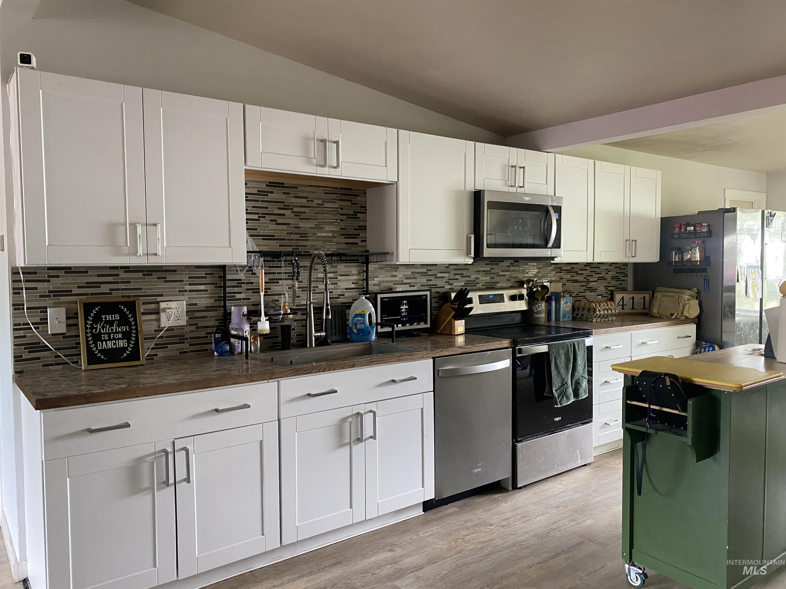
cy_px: 294
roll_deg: +1.0
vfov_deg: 53.1
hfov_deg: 67.3
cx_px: 393
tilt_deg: -2.3
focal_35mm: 26
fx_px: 590
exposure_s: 1/60
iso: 250
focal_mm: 4.25
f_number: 1.8
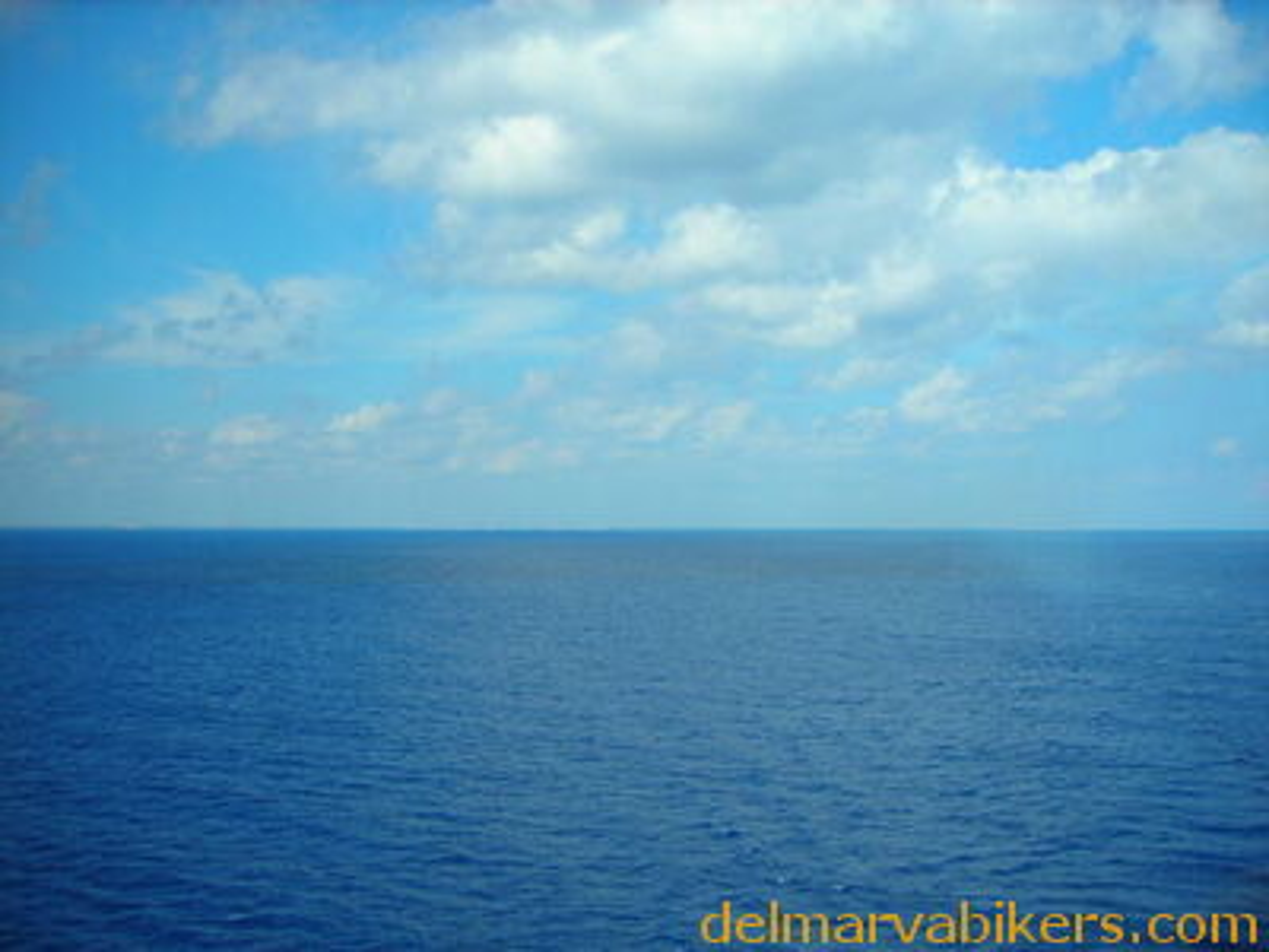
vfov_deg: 37.7
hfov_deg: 49.0
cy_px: 476
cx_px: 634
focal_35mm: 38
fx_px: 1393
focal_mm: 6.3
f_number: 6.4
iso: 50
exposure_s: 1/176
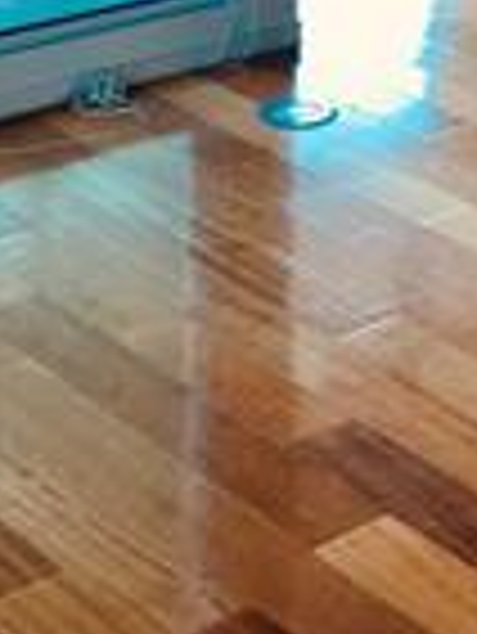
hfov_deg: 11.9
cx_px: 716
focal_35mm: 119
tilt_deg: -6.6
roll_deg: -1.6
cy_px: -391
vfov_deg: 15.0
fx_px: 2183
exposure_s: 1/60
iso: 32
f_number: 1.8
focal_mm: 3.99
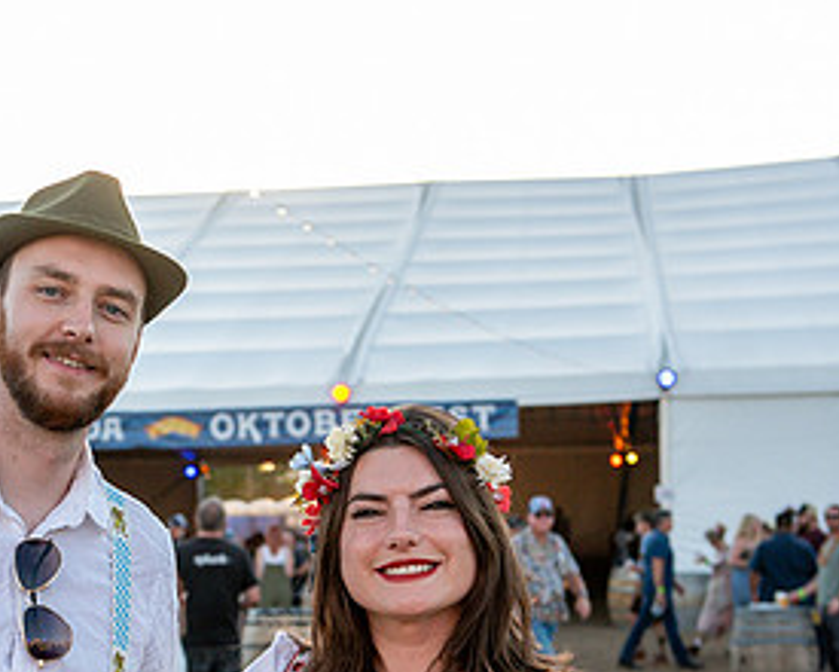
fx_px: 2160
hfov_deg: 21.8
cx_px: 247
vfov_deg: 17.4
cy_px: 582
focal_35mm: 87
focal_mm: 44
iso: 640
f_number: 4
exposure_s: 1/2000
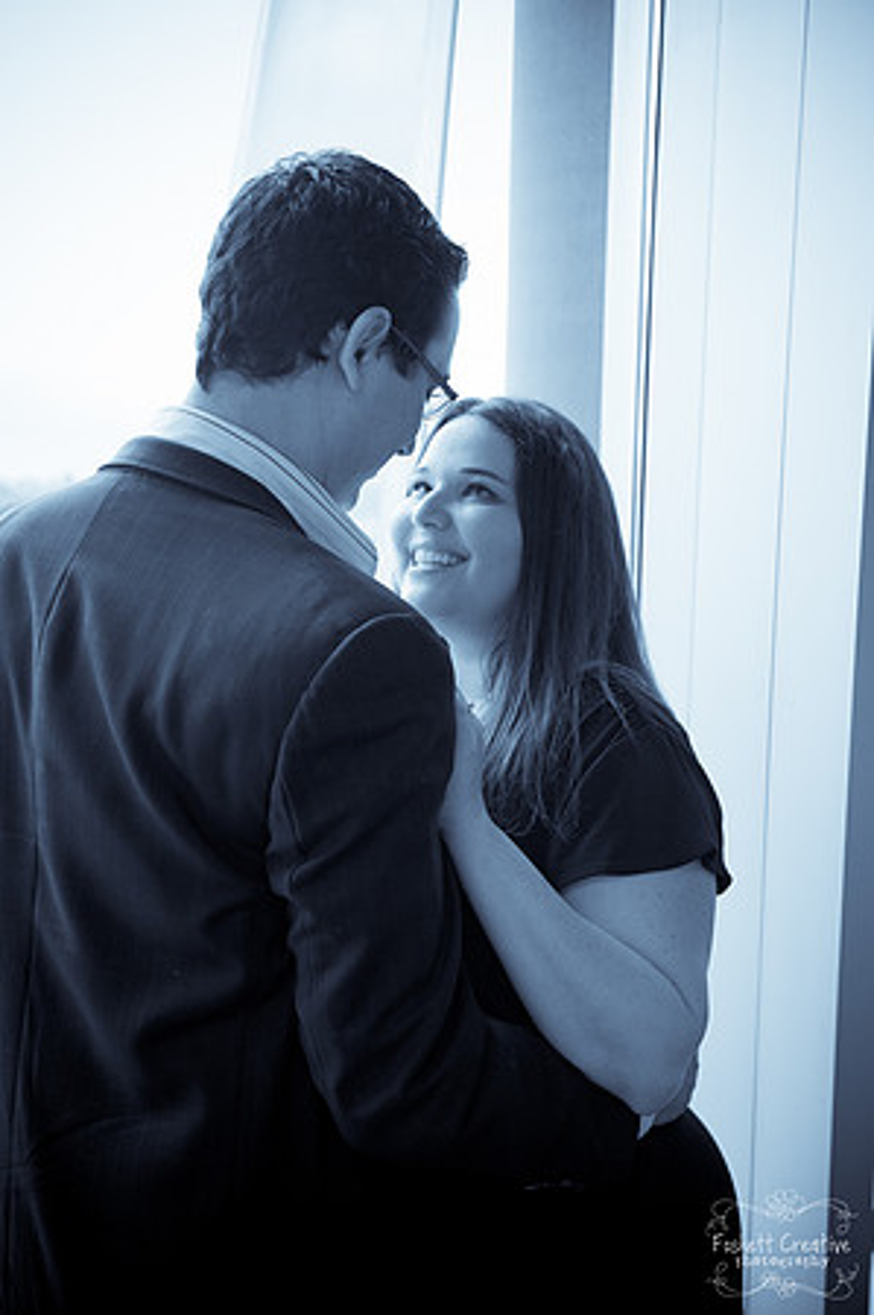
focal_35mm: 40
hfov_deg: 33.3
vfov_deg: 48.5
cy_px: 658
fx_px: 1460
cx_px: 437
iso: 1000
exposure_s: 1/125
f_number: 5.6
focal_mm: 40
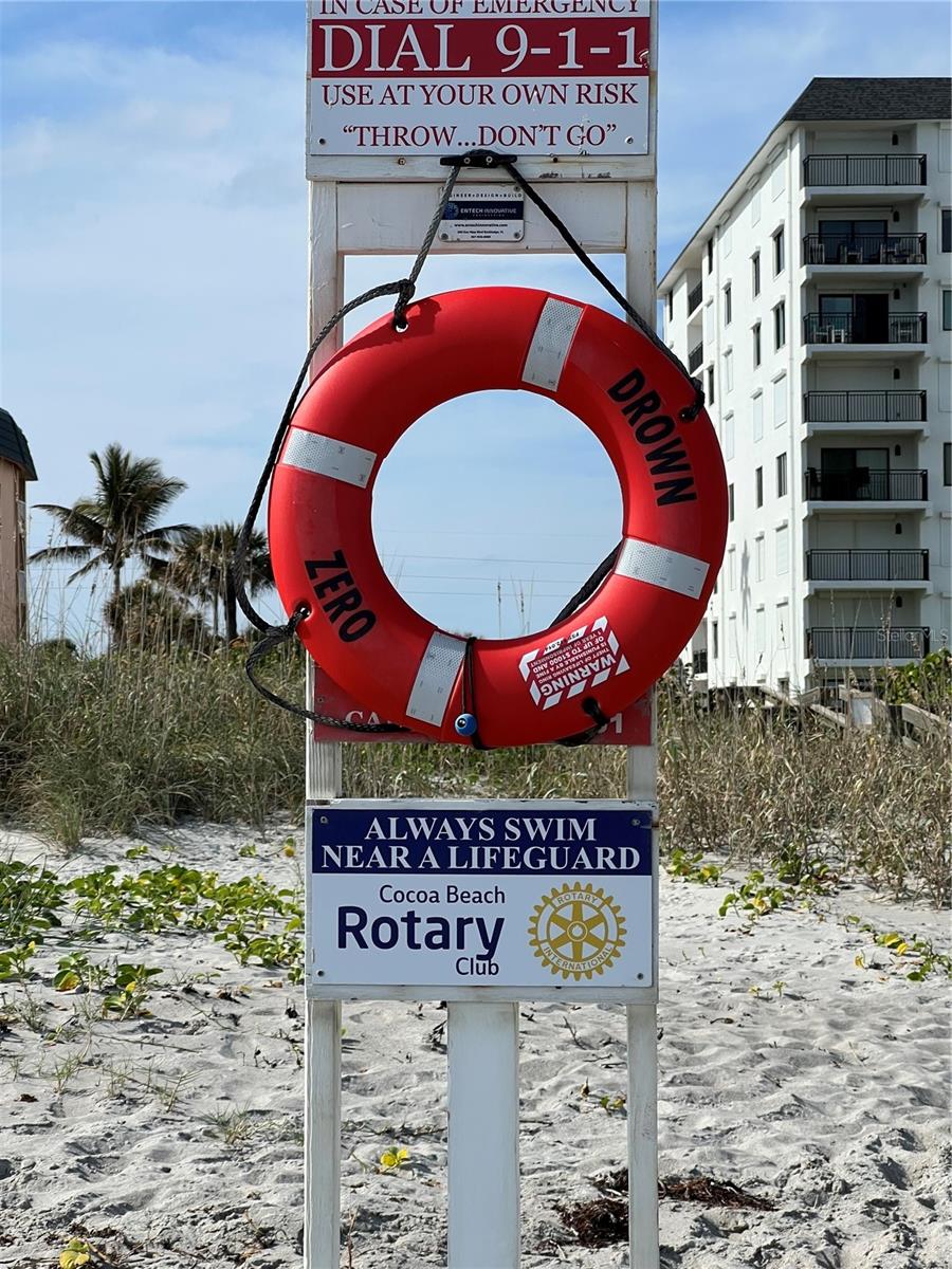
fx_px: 2824
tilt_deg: +1.9
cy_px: 634
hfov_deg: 19.1
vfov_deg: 25.3
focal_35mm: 77
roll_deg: +0.5
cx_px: 476
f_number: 2.8
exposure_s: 1/1143
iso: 32
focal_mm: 9
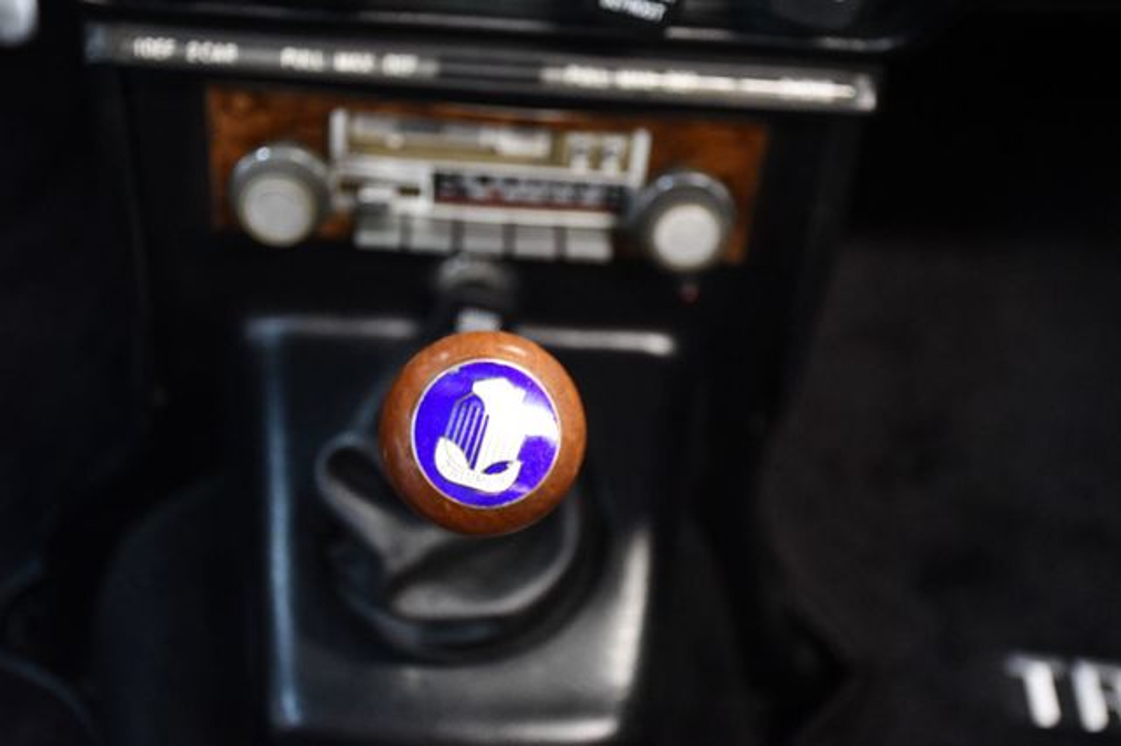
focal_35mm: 57
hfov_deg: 35.1
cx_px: 560
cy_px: 373
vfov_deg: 23.8
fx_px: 1774
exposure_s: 1/60
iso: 4500
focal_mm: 38
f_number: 4.2
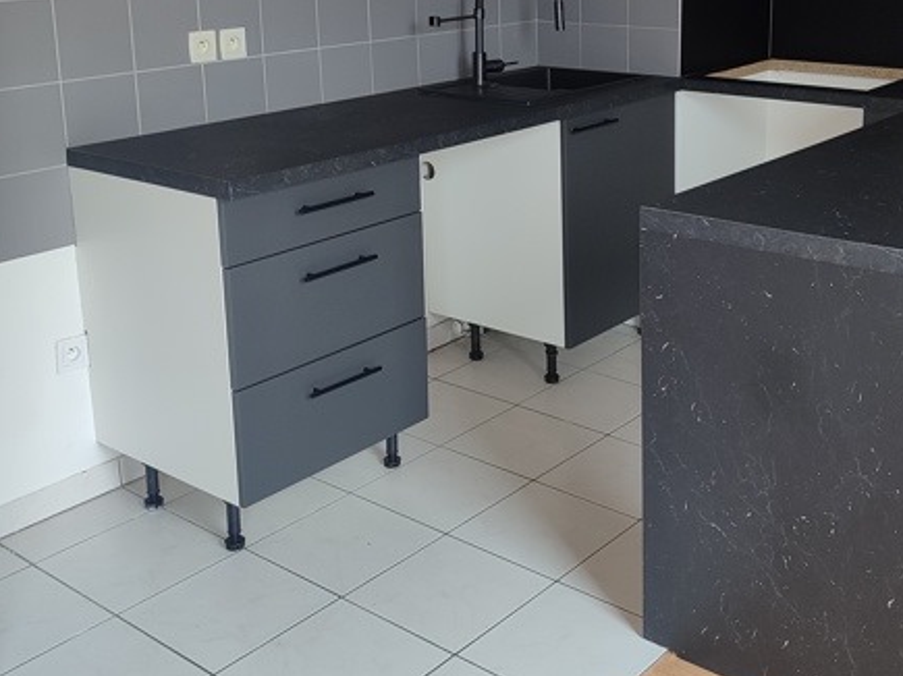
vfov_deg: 30.9
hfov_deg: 41.0
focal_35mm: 46
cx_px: 558
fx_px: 1200
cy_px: 158
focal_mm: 5.95
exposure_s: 1/25
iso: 300
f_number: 1.89
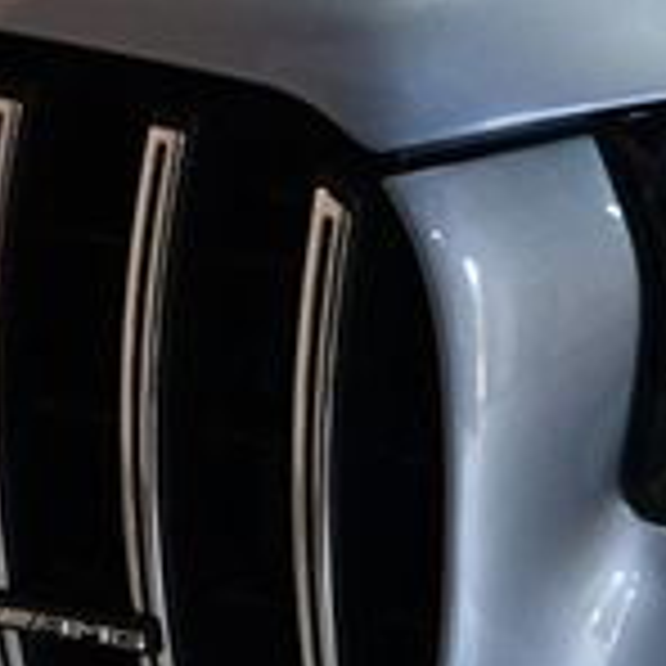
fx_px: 2634
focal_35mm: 121
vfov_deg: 14.0
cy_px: 774
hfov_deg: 13.6
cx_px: 990
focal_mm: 22
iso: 800
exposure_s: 1/160
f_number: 3.5
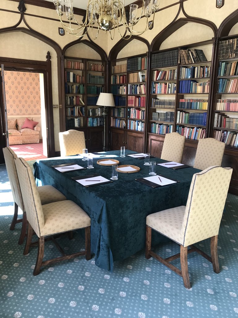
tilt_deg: -10.8
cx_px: 119
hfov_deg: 49.7
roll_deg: -1.8
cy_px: 159
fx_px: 257
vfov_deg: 63.4
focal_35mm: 28
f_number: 1.8
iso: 20
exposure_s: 1/50
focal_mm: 3.99
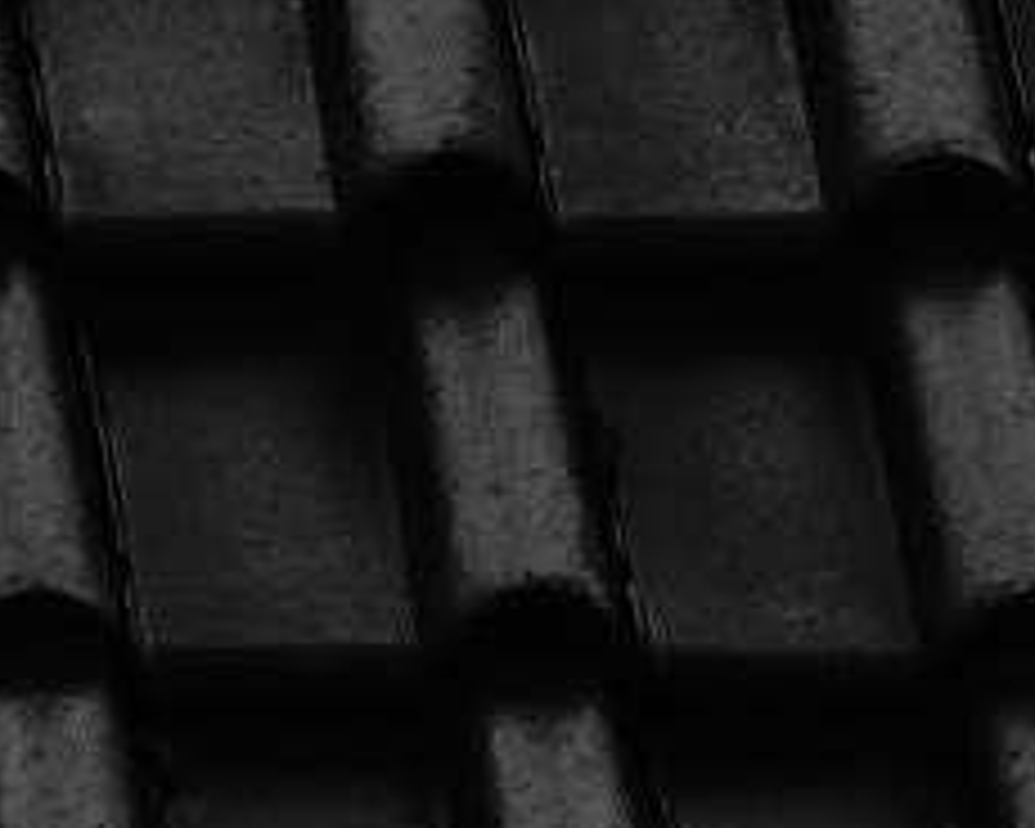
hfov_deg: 1.6
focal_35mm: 1175
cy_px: -812
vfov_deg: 1.3
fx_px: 35993
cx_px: 2799
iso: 400
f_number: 5.6
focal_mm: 120
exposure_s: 1/25
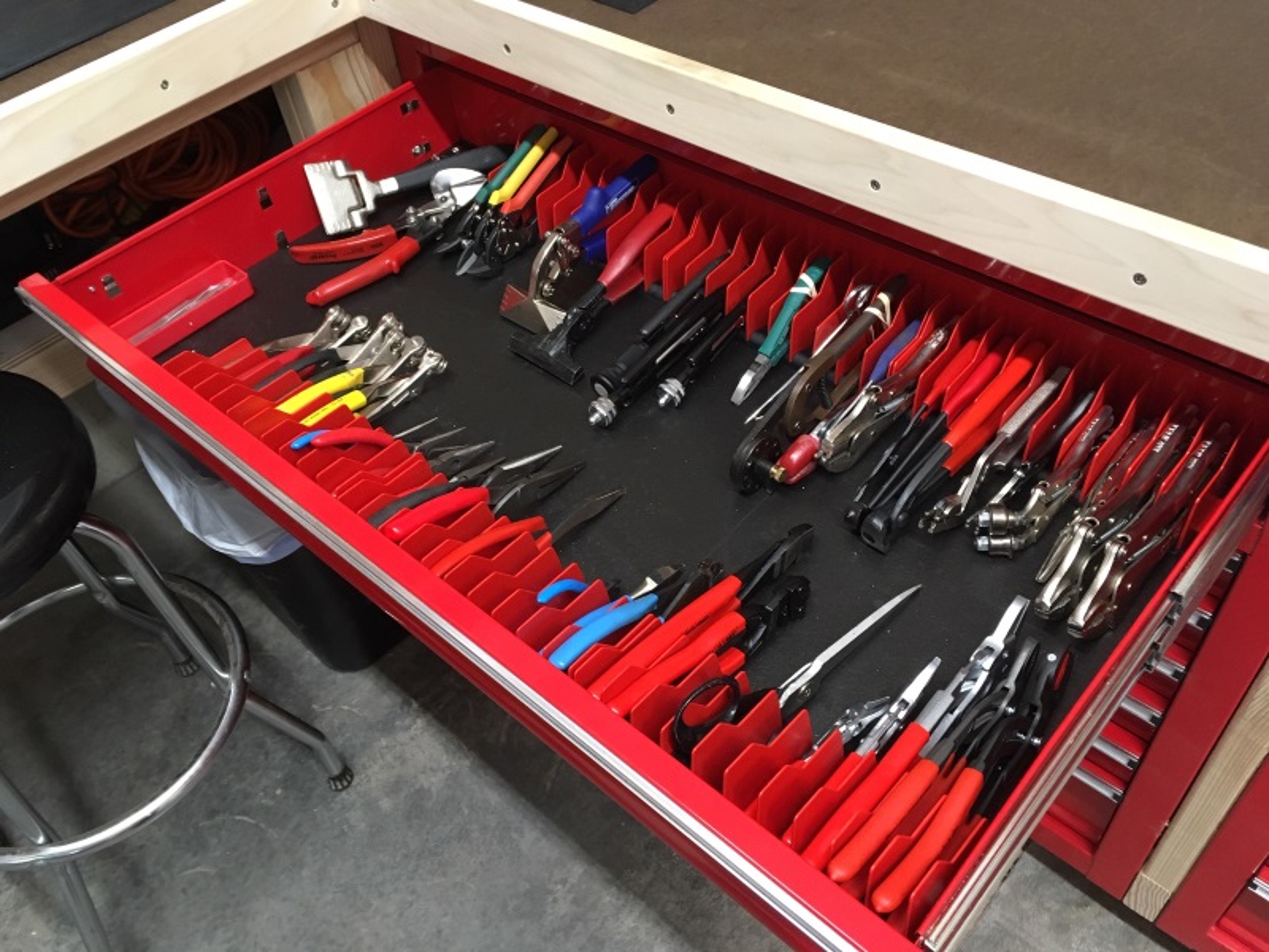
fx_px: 1063
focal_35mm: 29
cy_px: 476
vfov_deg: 48.2
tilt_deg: -46.5
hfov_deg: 61.7
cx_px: 634
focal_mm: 4.15
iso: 125
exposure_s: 1/30
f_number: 2.2
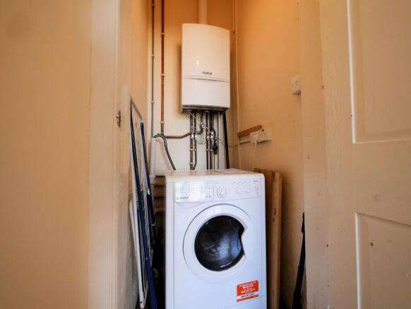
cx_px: 206
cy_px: 154
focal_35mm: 14
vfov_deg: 85.7
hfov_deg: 102.0
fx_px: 166
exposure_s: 1/60
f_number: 4
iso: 400
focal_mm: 7
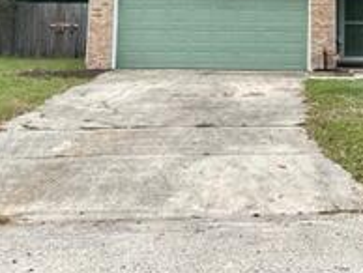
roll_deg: -0.6
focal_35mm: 79
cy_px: -80
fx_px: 829
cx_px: 314
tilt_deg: +6.2
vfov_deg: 17.6
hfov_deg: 24.1
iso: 80
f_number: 1.78
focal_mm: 6.86
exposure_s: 1/1095
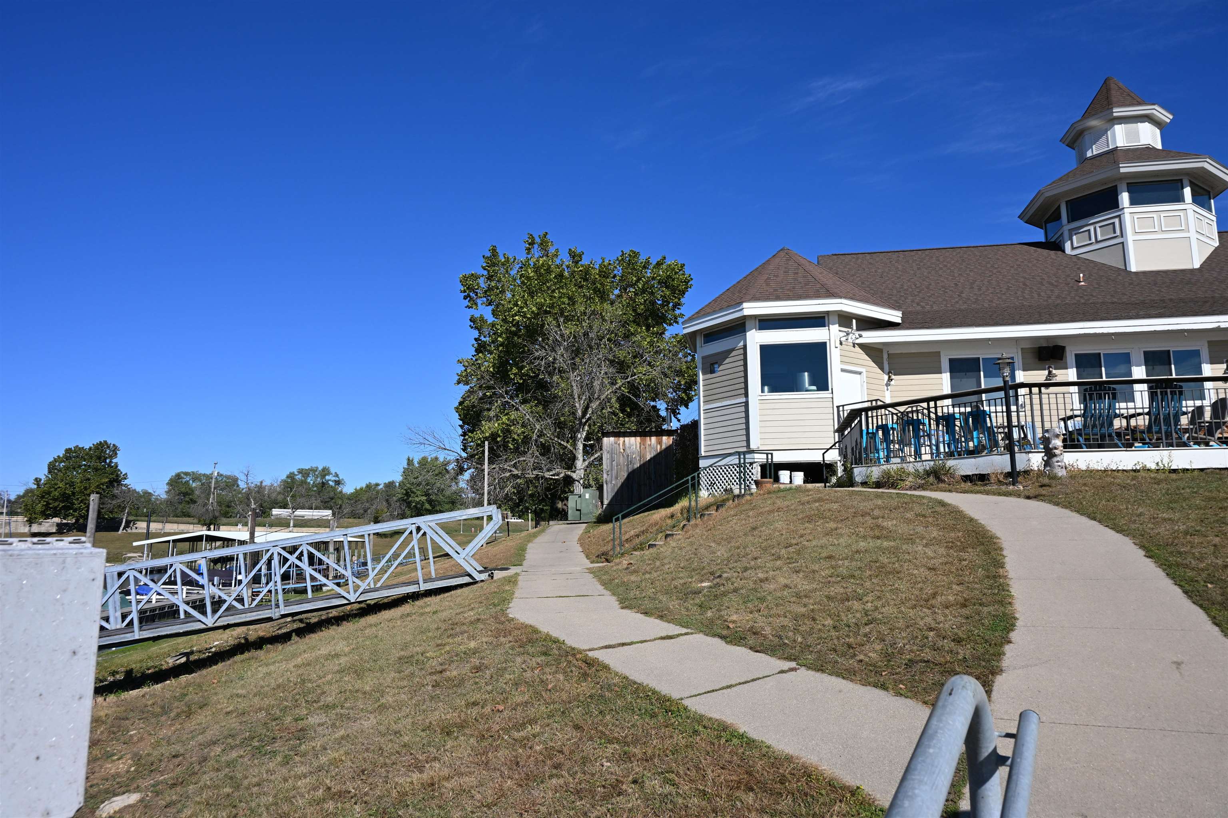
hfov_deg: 73.7
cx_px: 614
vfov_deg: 53.1
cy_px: 409
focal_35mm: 24
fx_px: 819
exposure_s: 1/500
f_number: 8
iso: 100
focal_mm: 16
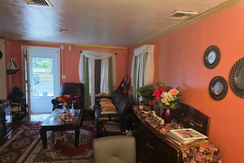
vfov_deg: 53.1
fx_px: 163
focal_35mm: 24
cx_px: 122
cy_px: 85
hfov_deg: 73.8
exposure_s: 1/120
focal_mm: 6.3
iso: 400
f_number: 1.7
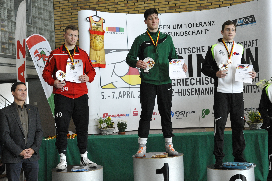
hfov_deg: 39.6
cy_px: 90
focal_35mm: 50
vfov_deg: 27.0
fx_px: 378
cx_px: 136
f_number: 5
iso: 5000
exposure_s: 1/640
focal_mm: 50
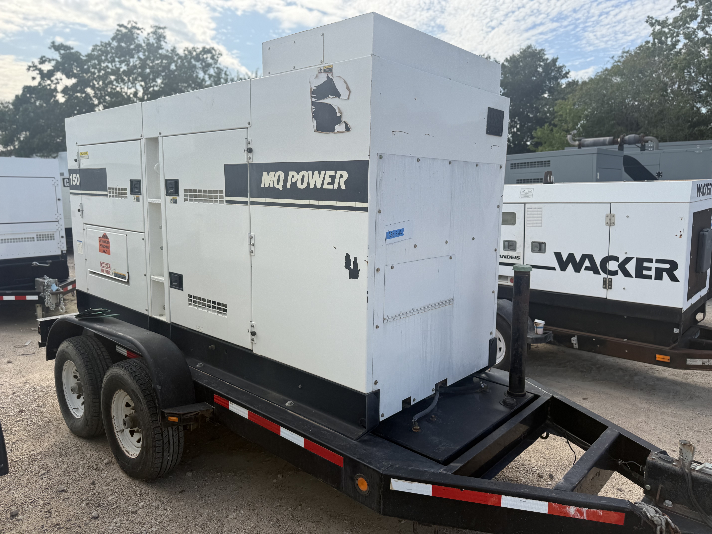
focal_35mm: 24
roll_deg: -1.1
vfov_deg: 56.8
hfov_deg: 71.6
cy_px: 267
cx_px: 356
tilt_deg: -8.5
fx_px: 494
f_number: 1.78
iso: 80
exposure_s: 1/3145
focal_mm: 6.76
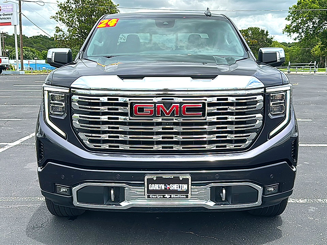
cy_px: 122
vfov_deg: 37.7
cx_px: 164
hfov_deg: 49.0
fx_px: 359
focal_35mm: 38
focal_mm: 6.86
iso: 80
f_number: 1.78
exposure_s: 1/3165
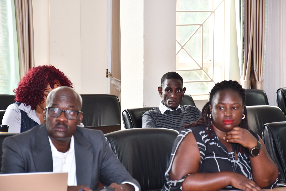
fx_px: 1128
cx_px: 143
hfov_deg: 14.4
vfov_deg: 9.7
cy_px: 96
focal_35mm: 142
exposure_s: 1/60
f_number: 5.3
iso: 560
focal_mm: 95
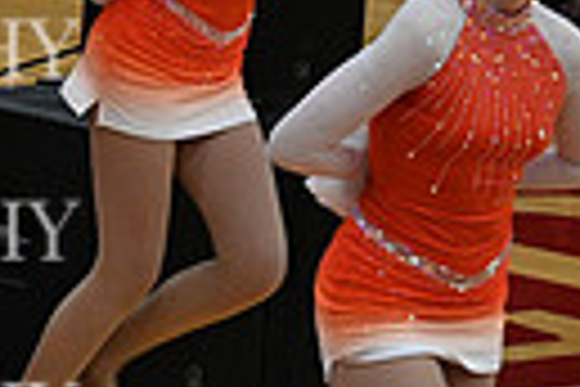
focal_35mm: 788
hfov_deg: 2.6
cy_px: -223
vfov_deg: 1.7
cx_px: -571
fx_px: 12695
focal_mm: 175
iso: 4000
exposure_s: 1/400
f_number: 4
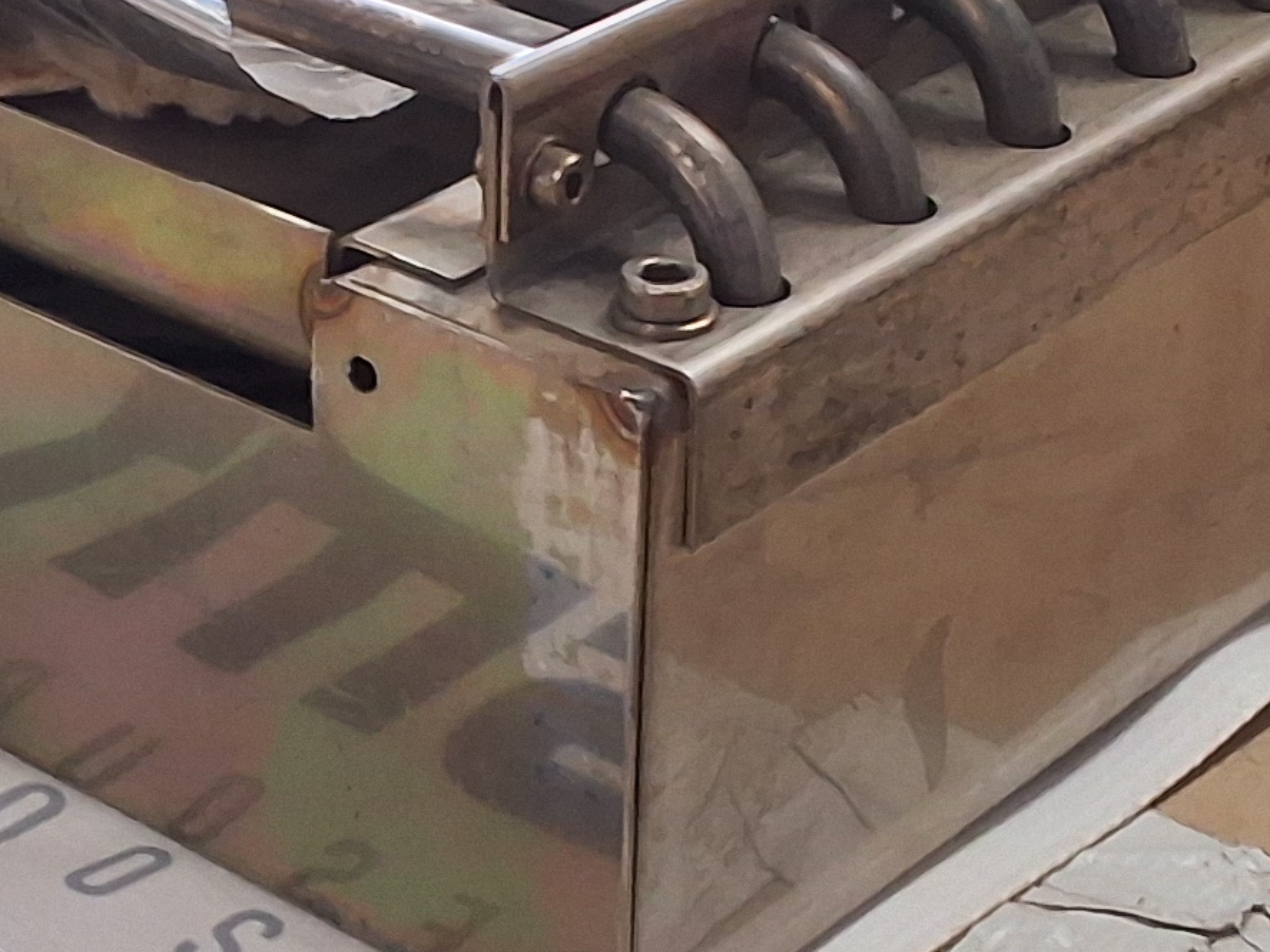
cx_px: 460
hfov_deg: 19.0
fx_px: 3778
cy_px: 485
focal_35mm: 103
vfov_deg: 14.4
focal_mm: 2.91
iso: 80
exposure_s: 1/40
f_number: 1.9
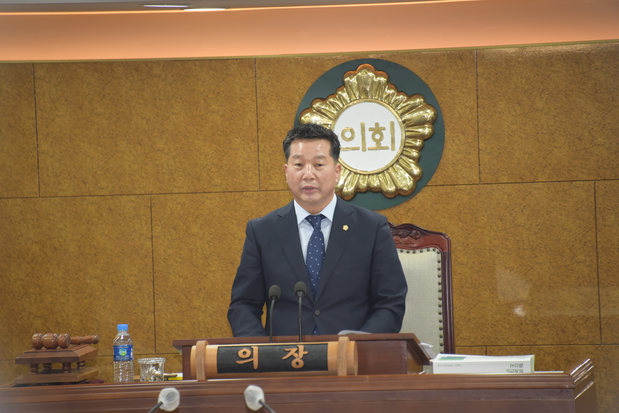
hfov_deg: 6.9
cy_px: 206
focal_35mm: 300
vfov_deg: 4.6
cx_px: 310
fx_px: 5160
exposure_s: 1/200
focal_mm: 300
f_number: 5.6
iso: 1600
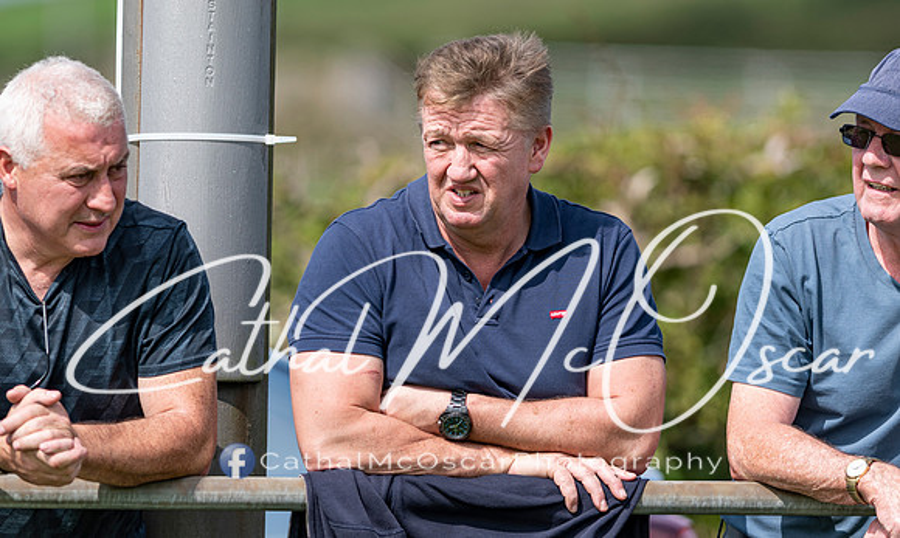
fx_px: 11451
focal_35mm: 472
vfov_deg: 2.7
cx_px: 450
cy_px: 238
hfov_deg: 4.5
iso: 100
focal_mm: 300
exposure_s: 1/1600
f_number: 2.8
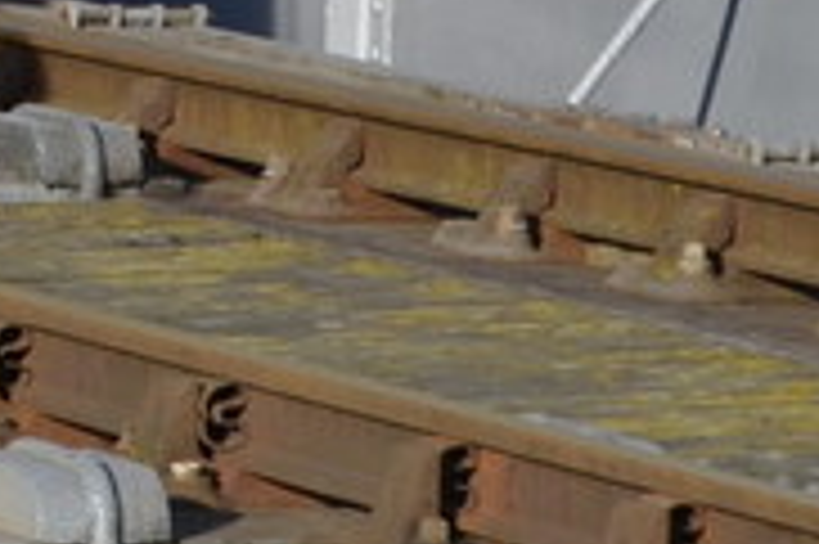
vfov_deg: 2.3
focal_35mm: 580
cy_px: -1110
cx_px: -2016
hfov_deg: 3.4
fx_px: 13172
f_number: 8
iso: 180
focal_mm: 55
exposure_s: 1/250
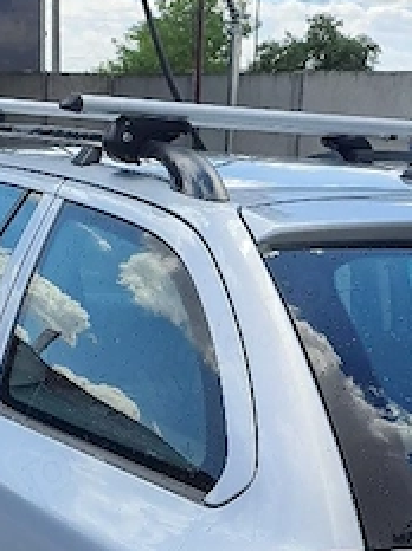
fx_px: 1369
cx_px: 272
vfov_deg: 22.5
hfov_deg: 17.1
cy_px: 437
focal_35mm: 86
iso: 32
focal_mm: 4.65
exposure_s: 1/1667
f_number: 1.8
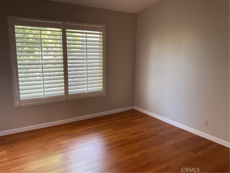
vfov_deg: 48.2
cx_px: 115
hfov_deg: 61.7
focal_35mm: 29
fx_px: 193
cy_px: 86
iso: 64
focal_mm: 3
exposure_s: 1/60
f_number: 1.8
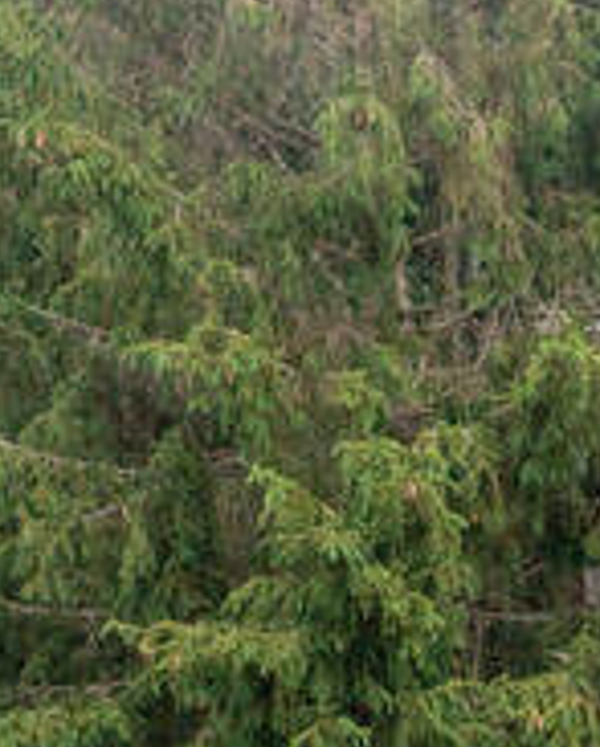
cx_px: 1816
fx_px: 3808
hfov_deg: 7.8
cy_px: 488
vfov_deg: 11.2
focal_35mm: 172
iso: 100
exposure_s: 1/400
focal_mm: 10.26
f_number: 8
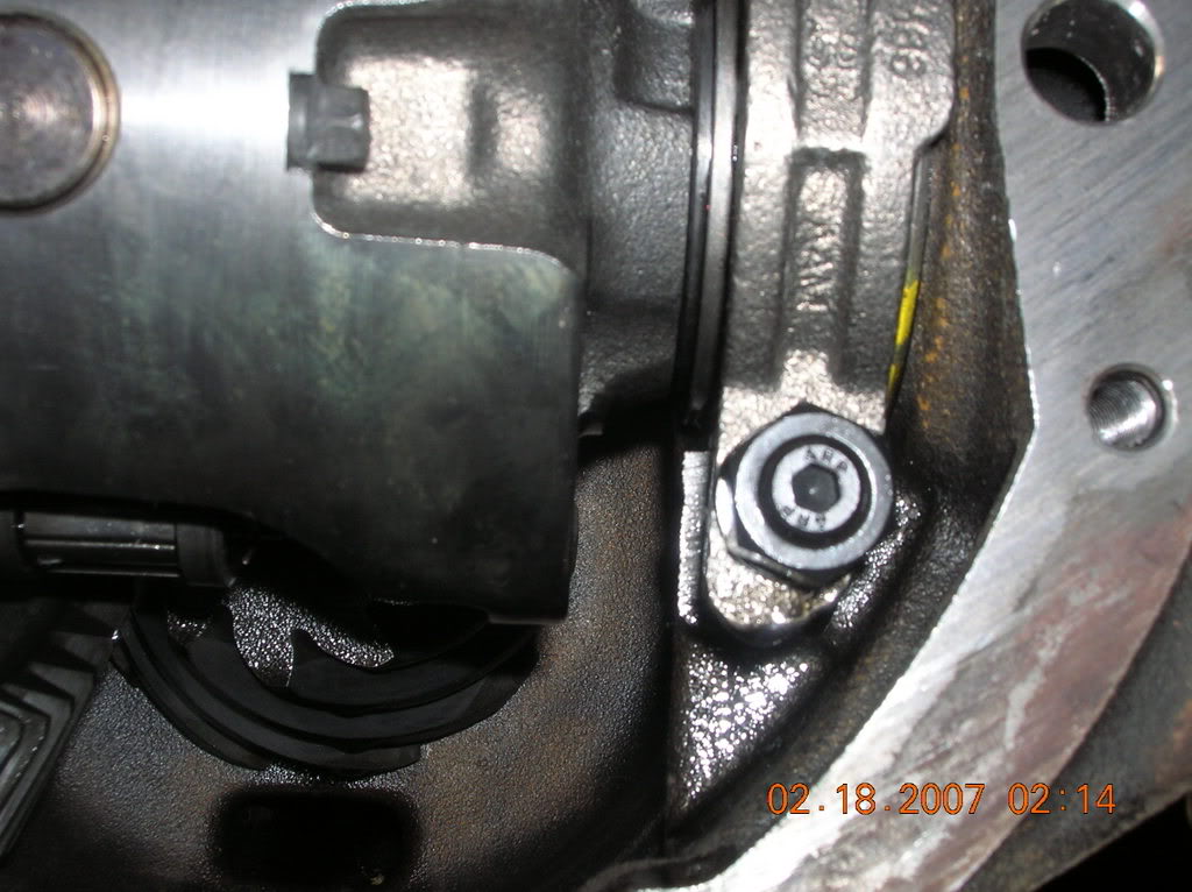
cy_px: 446
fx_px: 1720
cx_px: 596
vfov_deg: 29.1
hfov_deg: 38.2
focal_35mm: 50
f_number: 5.6
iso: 50
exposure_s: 1/60.1
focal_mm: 8.4
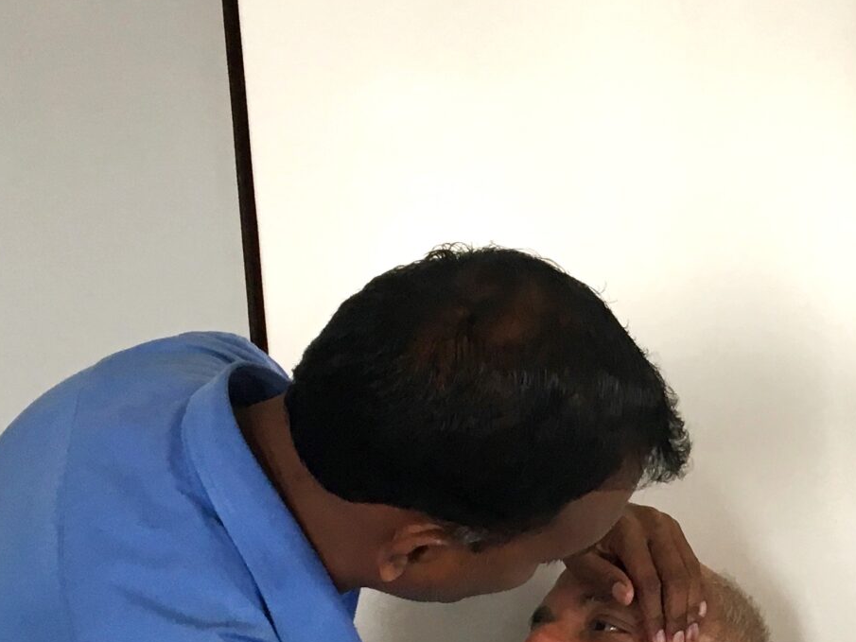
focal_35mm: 82
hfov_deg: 23.2
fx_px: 2028
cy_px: 504
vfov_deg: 17.9
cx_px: 777
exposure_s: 1/33
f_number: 2.2
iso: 50
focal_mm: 4.15
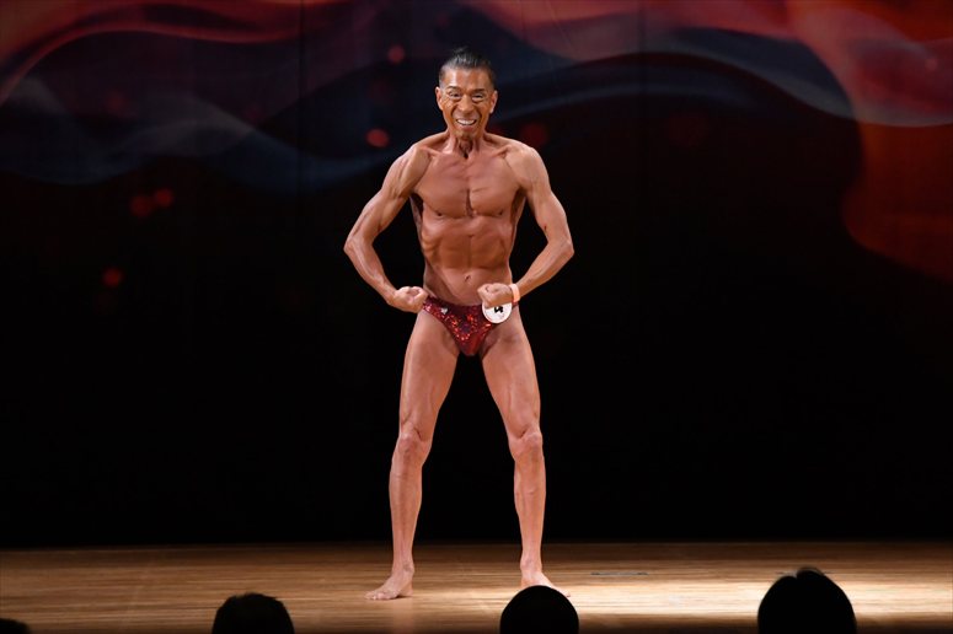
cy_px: 317
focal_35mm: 255
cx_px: 476
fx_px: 6747
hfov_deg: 8.1
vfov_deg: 5.4
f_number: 5.6
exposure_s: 1/400
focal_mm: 170
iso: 4000
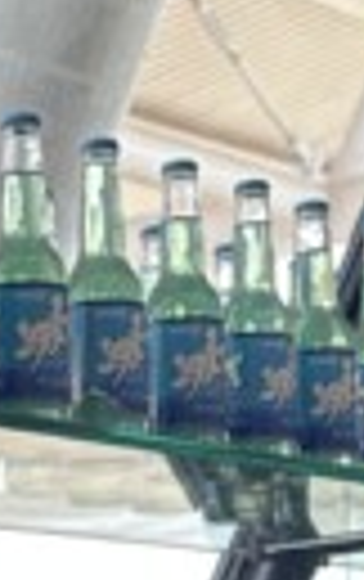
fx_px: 2499
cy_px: 697
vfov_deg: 12.9
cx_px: -90
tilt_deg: +3.7
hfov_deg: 8.2
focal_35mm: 158
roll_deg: +1.5
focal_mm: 6.86
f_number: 1.78
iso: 80
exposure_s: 1/201
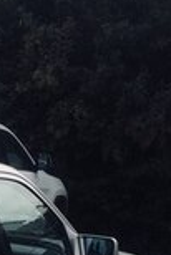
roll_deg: -1.8
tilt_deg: -15.2
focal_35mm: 129
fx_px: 917
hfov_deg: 9.7
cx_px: -206
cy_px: 292
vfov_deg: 15.4
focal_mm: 4.15
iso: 32
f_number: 2.2
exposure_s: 1/1368
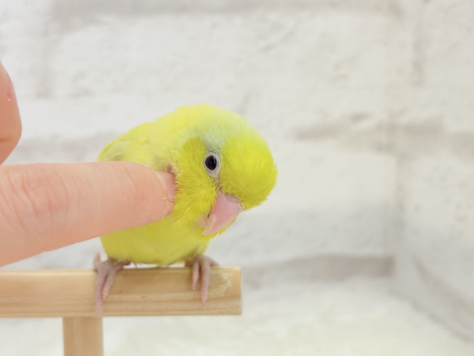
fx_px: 712
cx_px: 237
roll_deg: +3.0
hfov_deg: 36.8
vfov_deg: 28.0
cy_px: 178
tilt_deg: -7.5
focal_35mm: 52
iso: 64
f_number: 1.6
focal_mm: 5.96
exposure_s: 1/100
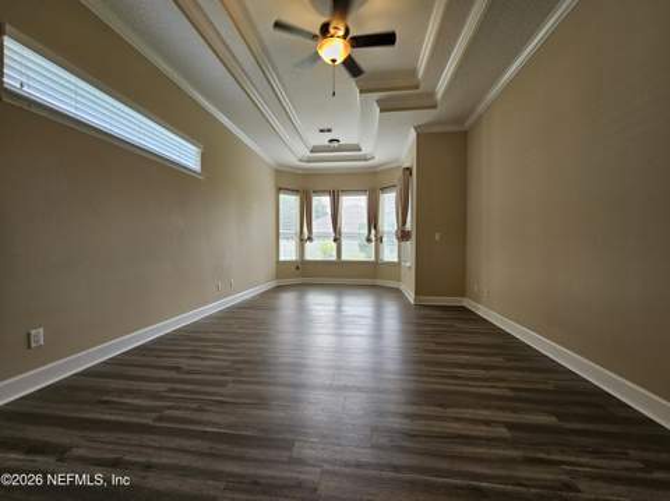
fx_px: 251
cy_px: 250
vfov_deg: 89.8
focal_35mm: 13
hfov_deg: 106.2
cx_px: 335
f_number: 2.2
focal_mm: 2.2
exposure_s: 1/60
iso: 80
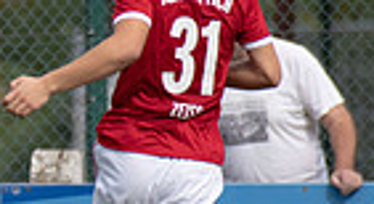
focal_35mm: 3102
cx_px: -216
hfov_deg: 0.7
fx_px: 30549
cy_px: 79
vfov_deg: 0.4
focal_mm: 500
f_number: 5.6
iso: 400
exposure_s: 1/1600
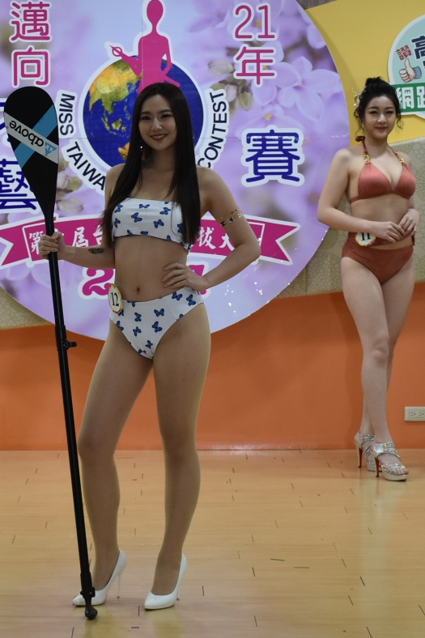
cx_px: 191
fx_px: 1683
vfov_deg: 21.5
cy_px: 319
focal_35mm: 95
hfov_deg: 14.4
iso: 560
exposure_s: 1/60
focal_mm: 42
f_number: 4.5
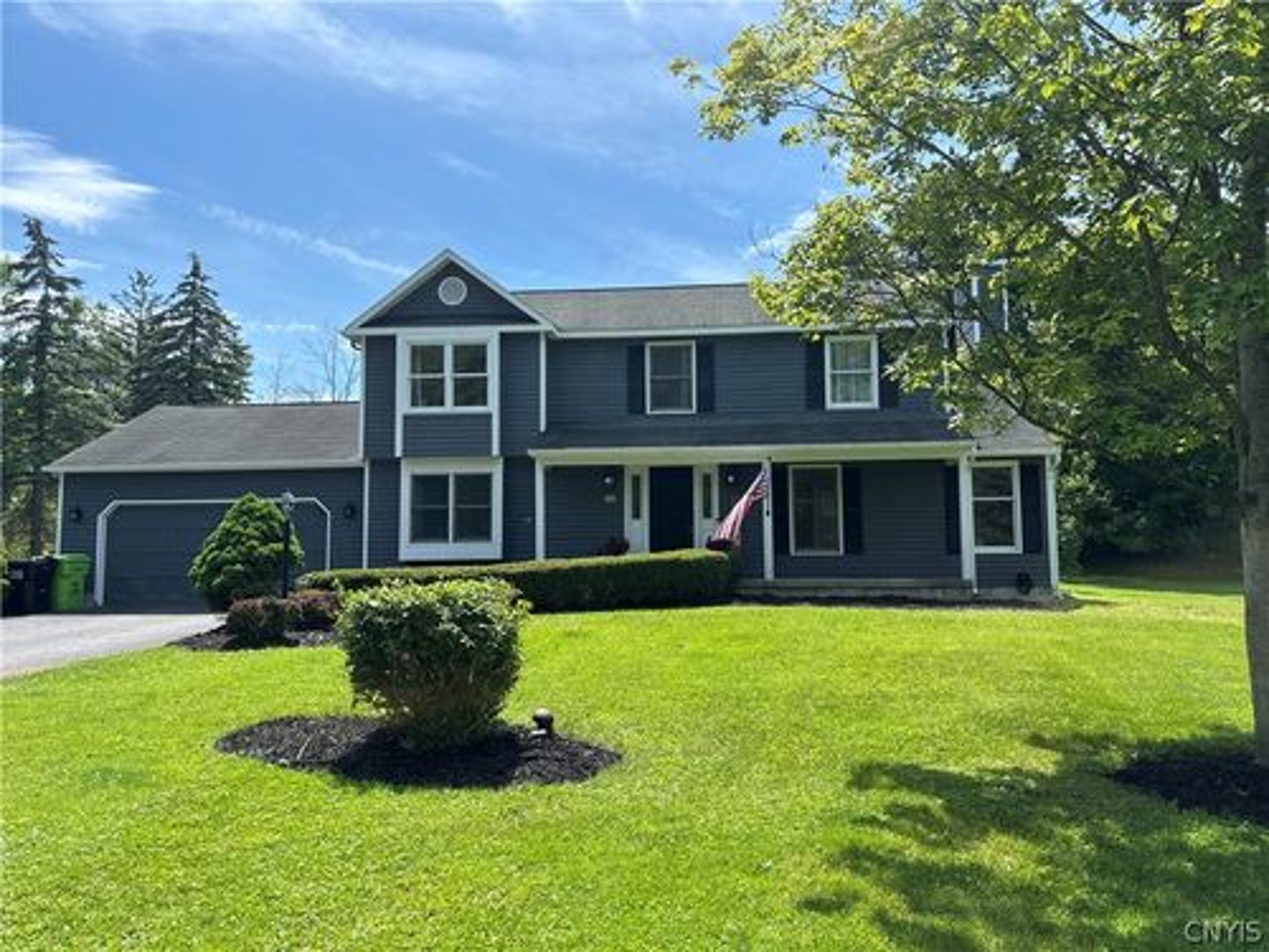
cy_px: 476
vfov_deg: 53.1
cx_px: 634
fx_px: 953
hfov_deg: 67.3
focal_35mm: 26
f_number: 1.6
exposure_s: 1/2513
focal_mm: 5.96
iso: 50
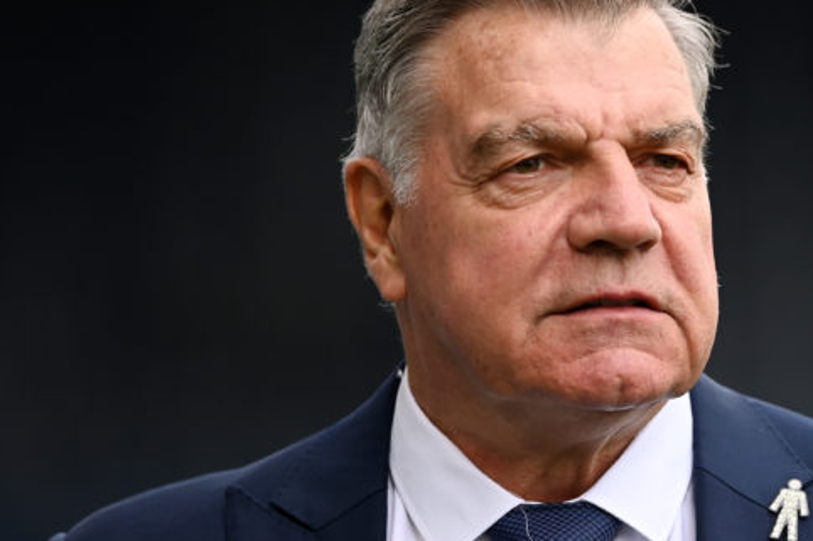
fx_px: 19188
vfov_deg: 1.6
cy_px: 328
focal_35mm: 850
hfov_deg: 2.4
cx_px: 606
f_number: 2.8
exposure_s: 1/2500
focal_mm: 400
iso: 640
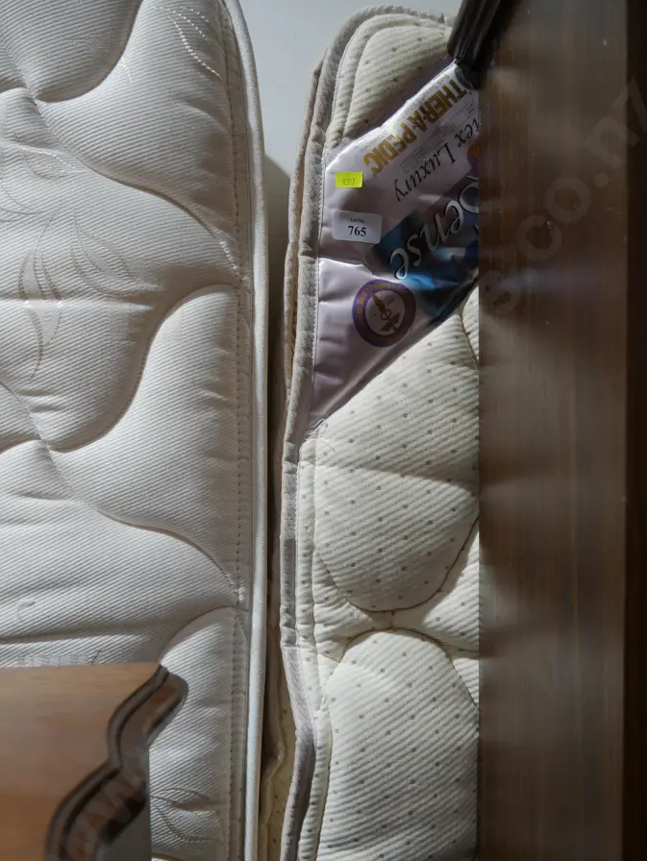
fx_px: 797
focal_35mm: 32
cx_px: 353
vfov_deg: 56.6
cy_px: 483
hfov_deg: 44.2
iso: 200
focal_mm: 14
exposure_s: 1/60
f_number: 3.5
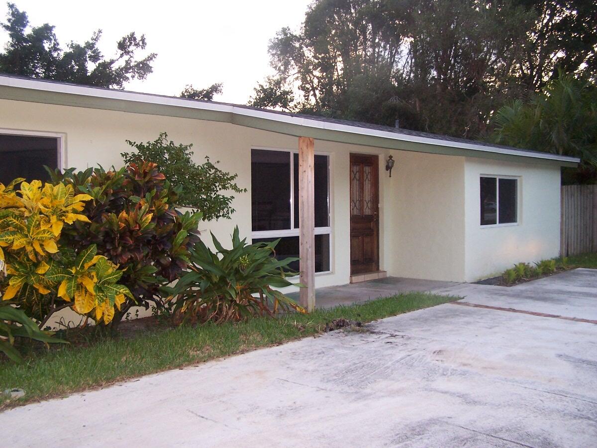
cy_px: 224
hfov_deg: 49.0
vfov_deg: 37.7
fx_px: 655
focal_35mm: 38
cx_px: 298
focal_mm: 6.3
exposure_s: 1/60
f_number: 2.8
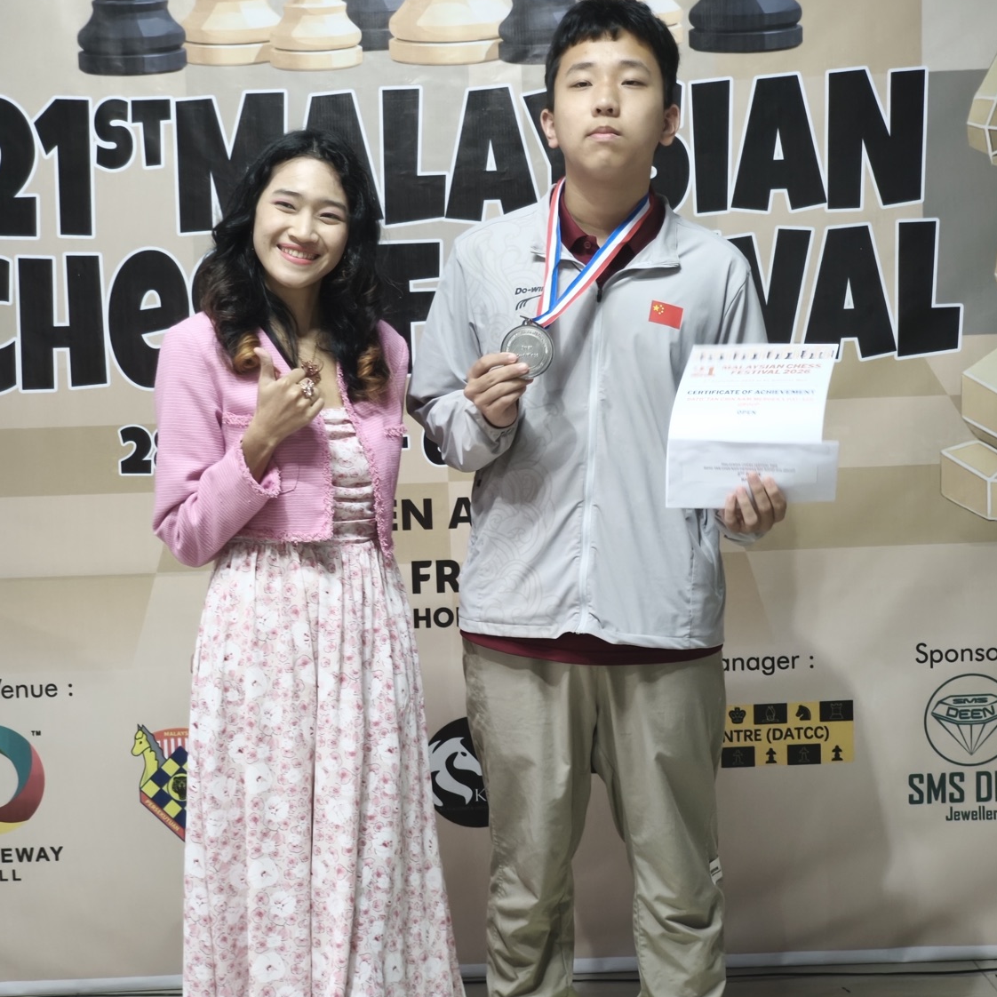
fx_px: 1890
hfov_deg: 29.5
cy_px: 523
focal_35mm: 58
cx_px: 469
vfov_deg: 29.5
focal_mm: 7.1
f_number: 1.9
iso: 800
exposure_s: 1/50
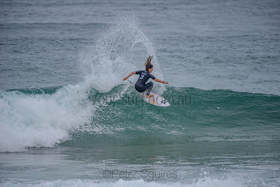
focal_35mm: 500
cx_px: 140
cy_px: 94
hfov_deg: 4.1
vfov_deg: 2.8
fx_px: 3890
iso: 220
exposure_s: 1/2000
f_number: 5.6
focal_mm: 500
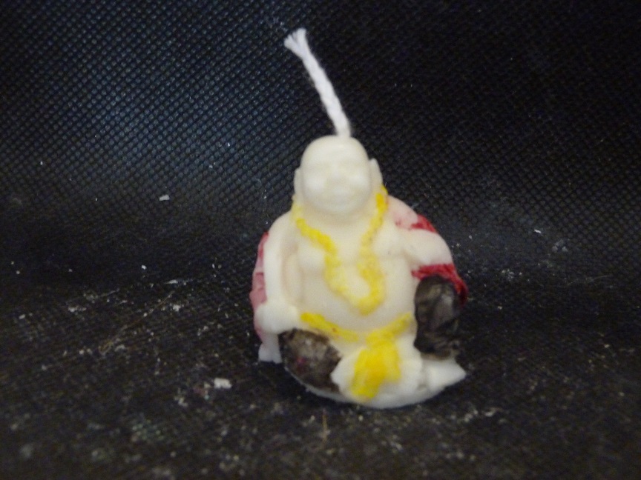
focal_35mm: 55
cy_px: 240
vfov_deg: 26.6
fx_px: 1018
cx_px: 320
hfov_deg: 34.9
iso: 800
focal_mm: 10
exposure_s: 1/8
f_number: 3.2
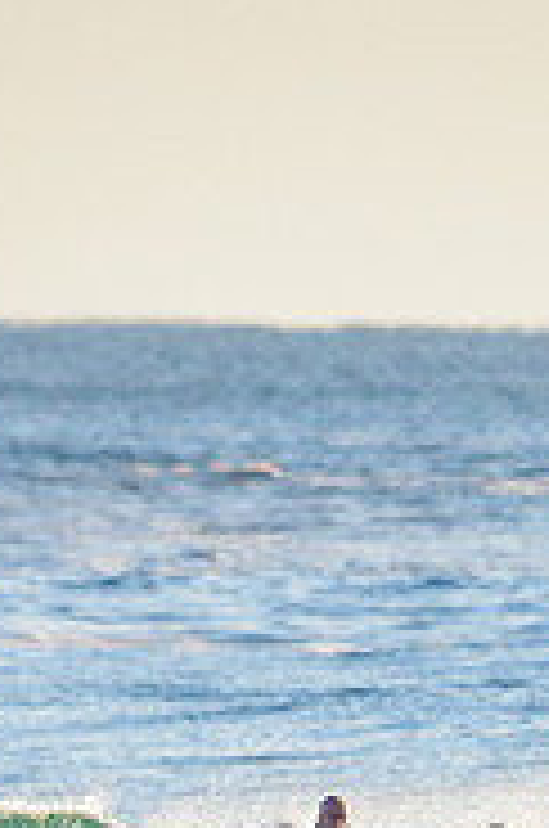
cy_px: 678
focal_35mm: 1936
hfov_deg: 0.7
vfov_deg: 1.1
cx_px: 228
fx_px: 44450
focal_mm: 500
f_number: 5.6
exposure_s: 1/2000
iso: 320
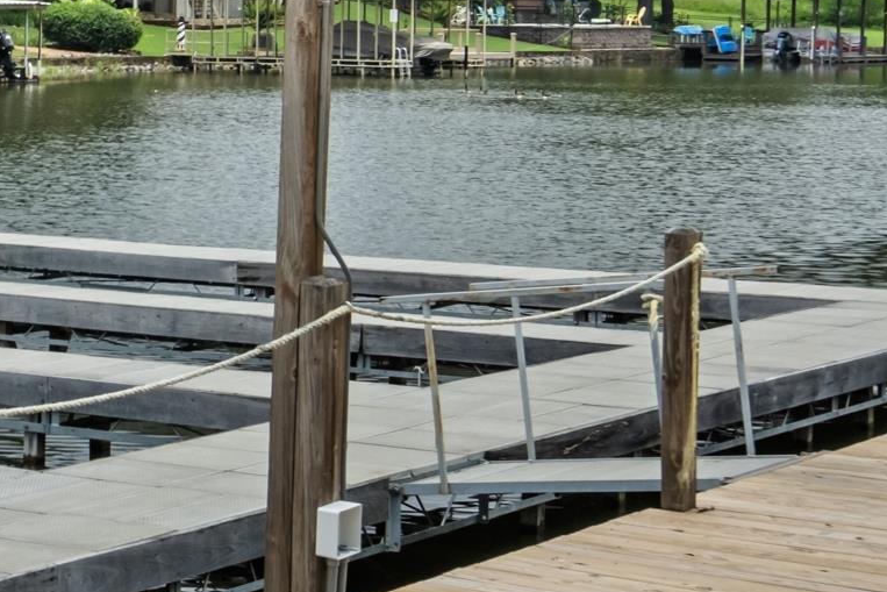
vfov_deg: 11.6
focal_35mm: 118
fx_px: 2908
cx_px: -448
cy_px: 118
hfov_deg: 15.9
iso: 400
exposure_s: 1/100
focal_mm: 24
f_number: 11
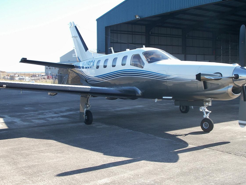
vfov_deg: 33.6
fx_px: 306
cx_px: 136
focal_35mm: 43
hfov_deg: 43.8
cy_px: 83
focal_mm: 7.7
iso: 50
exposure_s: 1/80
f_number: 7.1
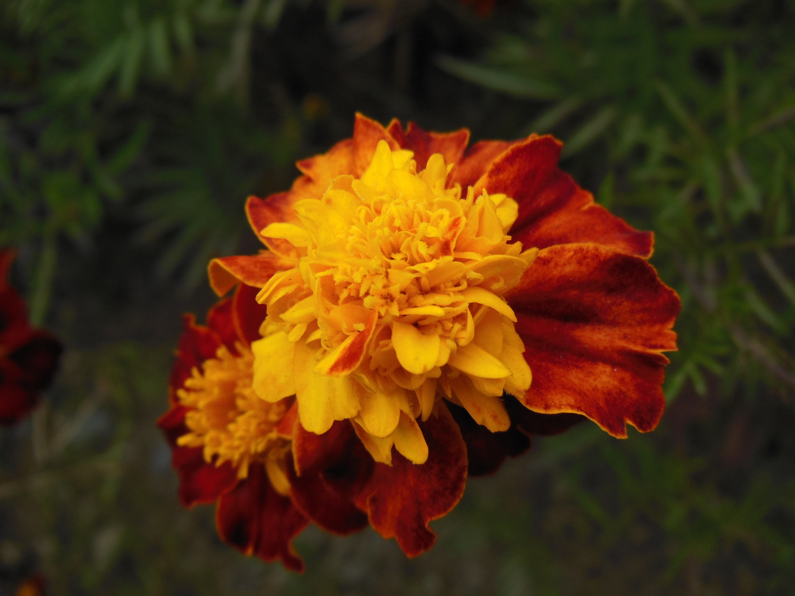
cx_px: 398
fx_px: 896
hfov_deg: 47.9
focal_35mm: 39
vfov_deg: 36.8
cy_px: 298
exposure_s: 1/320
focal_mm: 6.9
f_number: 4.1
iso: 125
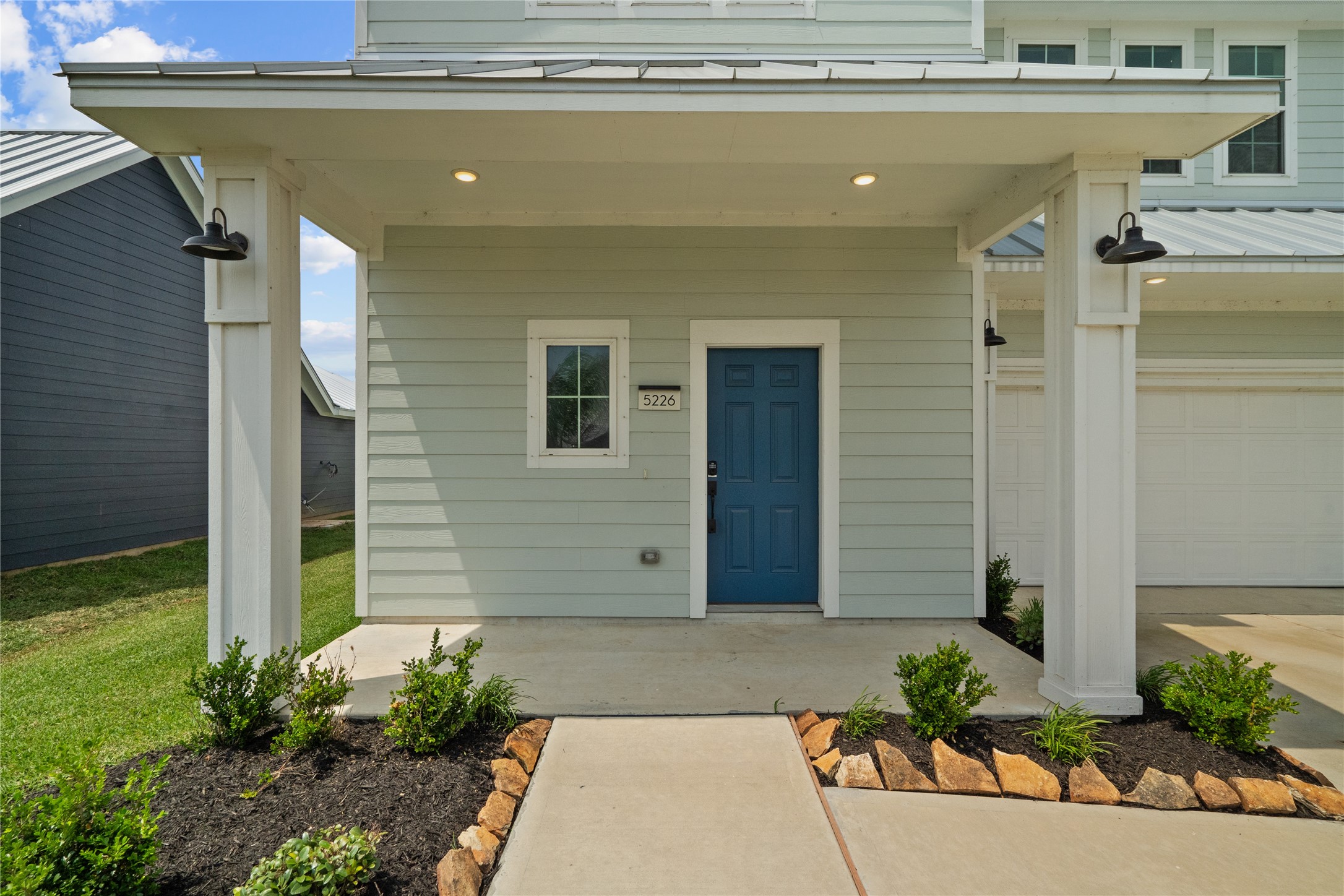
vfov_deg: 73.7
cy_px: 448
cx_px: 672
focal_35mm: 16
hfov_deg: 96.7
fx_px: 597
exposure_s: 1/1000
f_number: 10
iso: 2000
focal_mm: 16
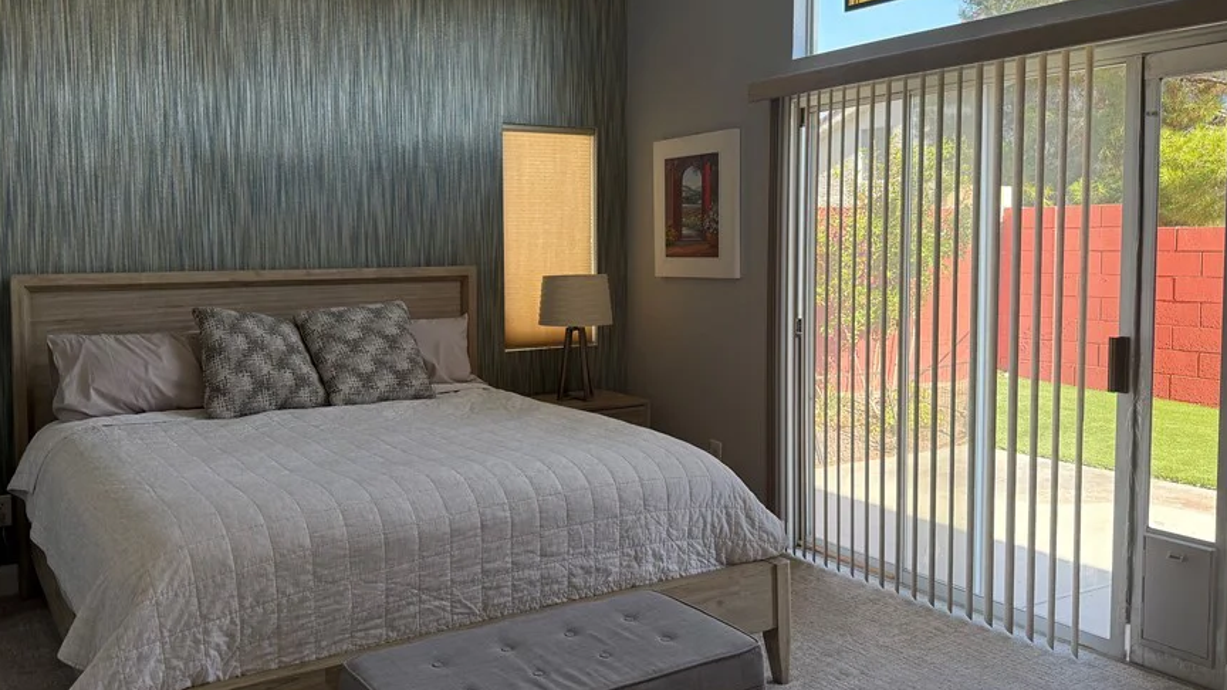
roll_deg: +0.4
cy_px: 295
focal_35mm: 31
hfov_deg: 62.4
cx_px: 530
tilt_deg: -2.9
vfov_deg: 37.7
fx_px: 1009
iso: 100
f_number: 1.78
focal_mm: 6.76
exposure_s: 1/273
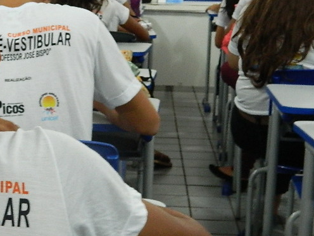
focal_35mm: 97
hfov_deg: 20.0
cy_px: 164
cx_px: 66
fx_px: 880
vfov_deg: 15.2
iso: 400
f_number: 3.6
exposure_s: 1/15
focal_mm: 8.4
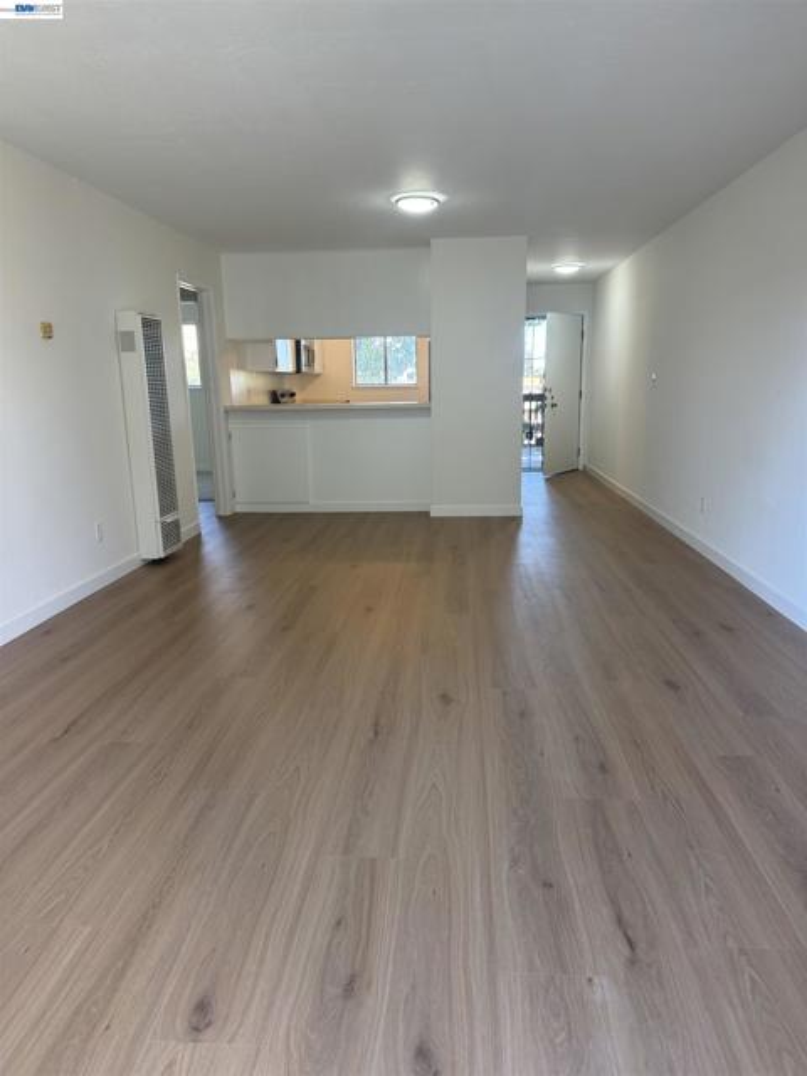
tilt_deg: -11.7
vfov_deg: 71.6
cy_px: 538
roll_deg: +1.5
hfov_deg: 56.8
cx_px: 404
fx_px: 746
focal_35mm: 24
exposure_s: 1/120
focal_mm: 6.76
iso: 200
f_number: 1.78
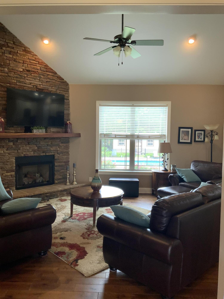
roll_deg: -1.3
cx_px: 112
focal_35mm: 29
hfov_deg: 48.2
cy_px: 150
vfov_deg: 61.7
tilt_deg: -3.8
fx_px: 250
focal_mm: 3
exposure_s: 1/60
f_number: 1.8
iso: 160
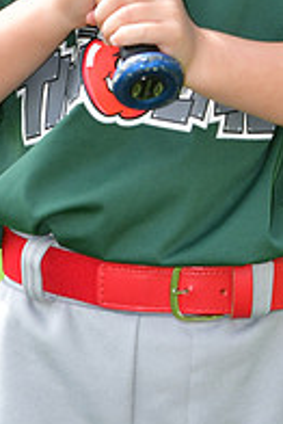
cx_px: 193
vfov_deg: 3.2
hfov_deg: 2.1
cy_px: -162
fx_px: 7574
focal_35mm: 643
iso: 500
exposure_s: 1/2000
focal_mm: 145
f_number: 4
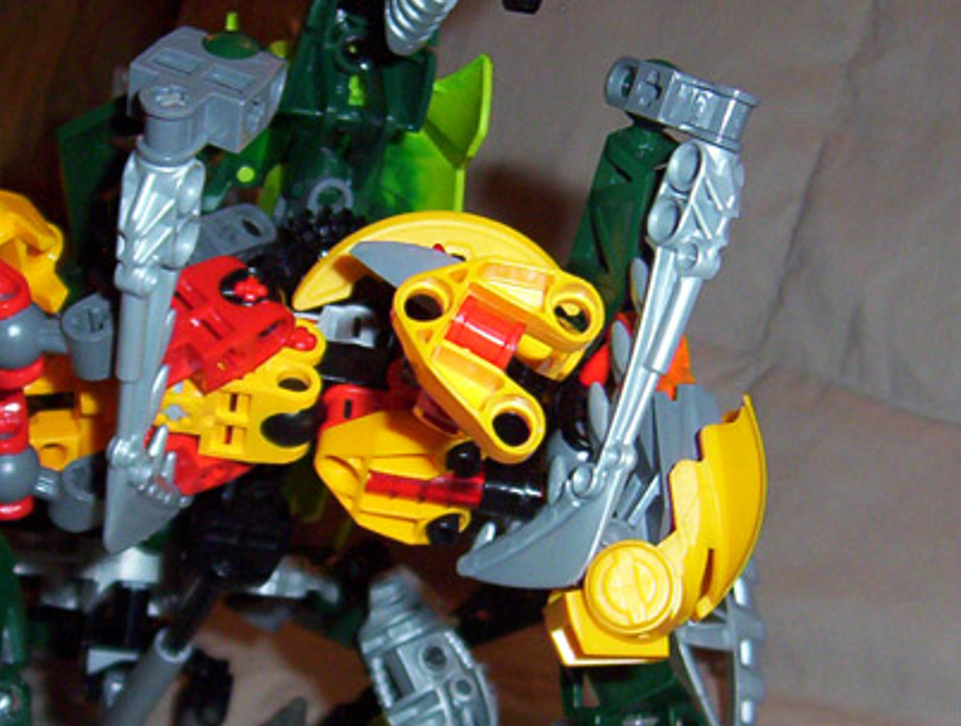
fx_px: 2033
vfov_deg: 20.3
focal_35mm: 73
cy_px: 368
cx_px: 466
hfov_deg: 26.6
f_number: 2.76
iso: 140
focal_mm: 5.54
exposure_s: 1/30
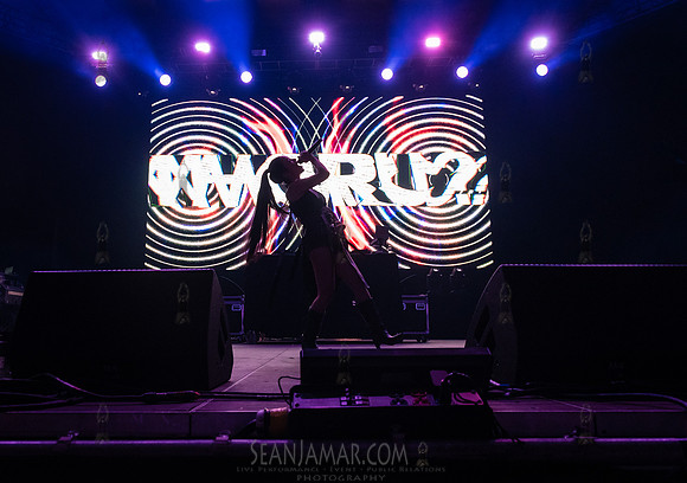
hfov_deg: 65.0
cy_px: 234
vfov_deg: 48.5
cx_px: 296
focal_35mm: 28
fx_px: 536
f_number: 4
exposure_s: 1/500
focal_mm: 24
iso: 6400
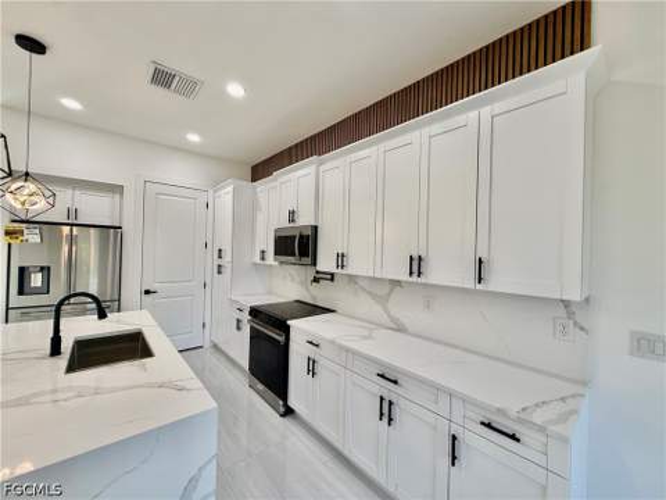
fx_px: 269
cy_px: 250
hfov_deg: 102.1
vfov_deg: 85.7
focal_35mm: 14
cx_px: 333
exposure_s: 1/120
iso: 64
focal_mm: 2.22
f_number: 2.2
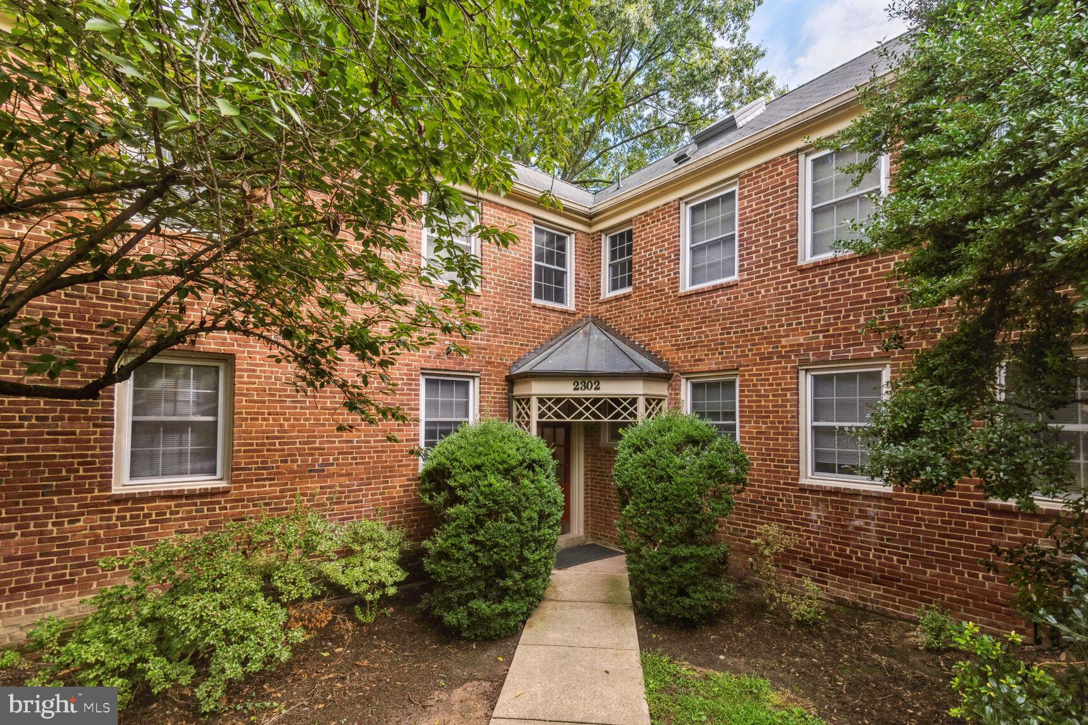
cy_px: 362
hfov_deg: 96.7
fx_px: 484
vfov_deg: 73.7
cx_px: 544
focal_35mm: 16
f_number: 8
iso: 200
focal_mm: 16
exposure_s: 1/80
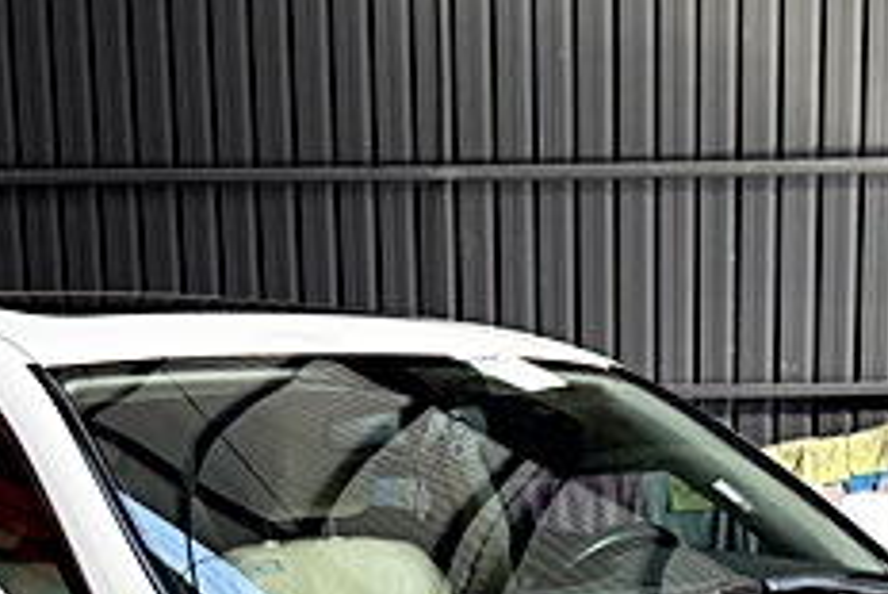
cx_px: 609
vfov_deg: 14.9
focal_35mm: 86
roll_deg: +0.7
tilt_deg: -12.9
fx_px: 2123
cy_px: 858
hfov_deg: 23.5
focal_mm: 6.76
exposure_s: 1/121
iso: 50
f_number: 1.78
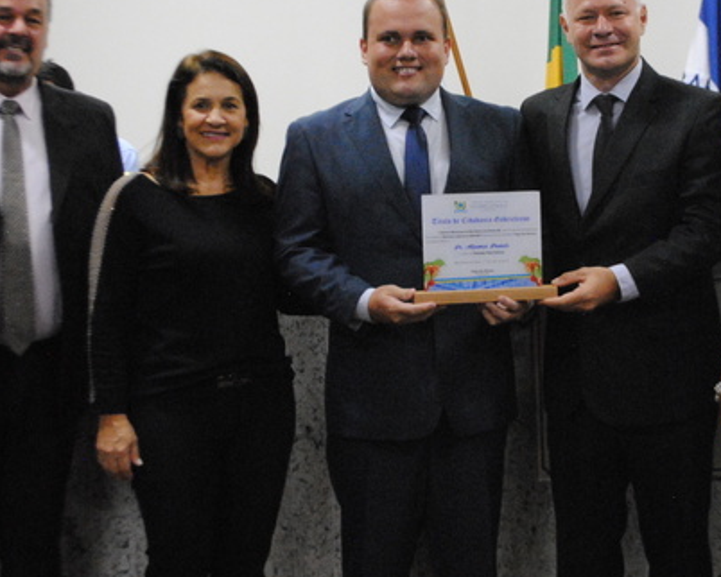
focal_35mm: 73
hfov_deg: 25.8
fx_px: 1558
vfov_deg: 20.9
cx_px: 513
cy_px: 211
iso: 1600
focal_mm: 26
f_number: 4.2
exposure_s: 1/40
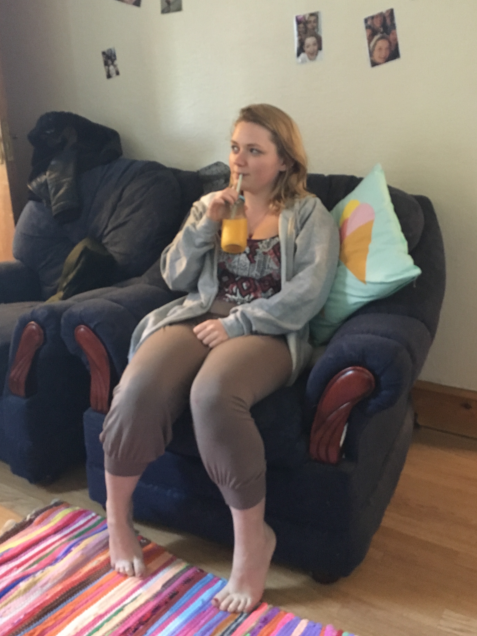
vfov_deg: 56.8
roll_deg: +2.6
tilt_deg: -14.7
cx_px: 228
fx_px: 588
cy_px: 295
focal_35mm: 32
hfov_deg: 44.2
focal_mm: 4.15
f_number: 2.2
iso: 500
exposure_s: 1/17
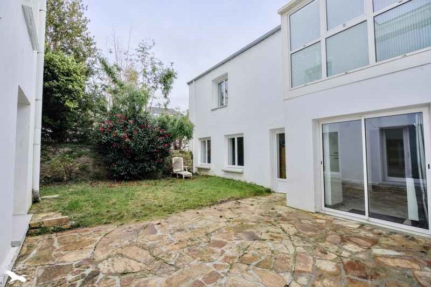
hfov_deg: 96.7
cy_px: 144
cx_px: 216
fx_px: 192
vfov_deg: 73.7
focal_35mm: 16
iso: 800
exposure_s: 1/1600
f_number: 8
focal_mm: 16
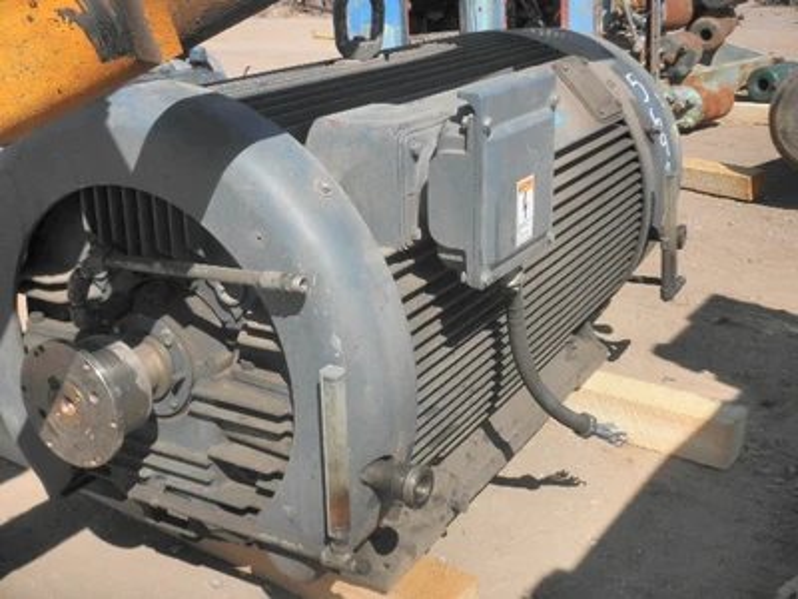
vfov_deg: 32.9
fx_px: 1014
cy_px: 300
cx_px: 399
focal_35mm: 44
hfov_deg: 42.9
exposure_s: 1/125
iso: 64
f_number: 9.6
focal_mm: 7.9
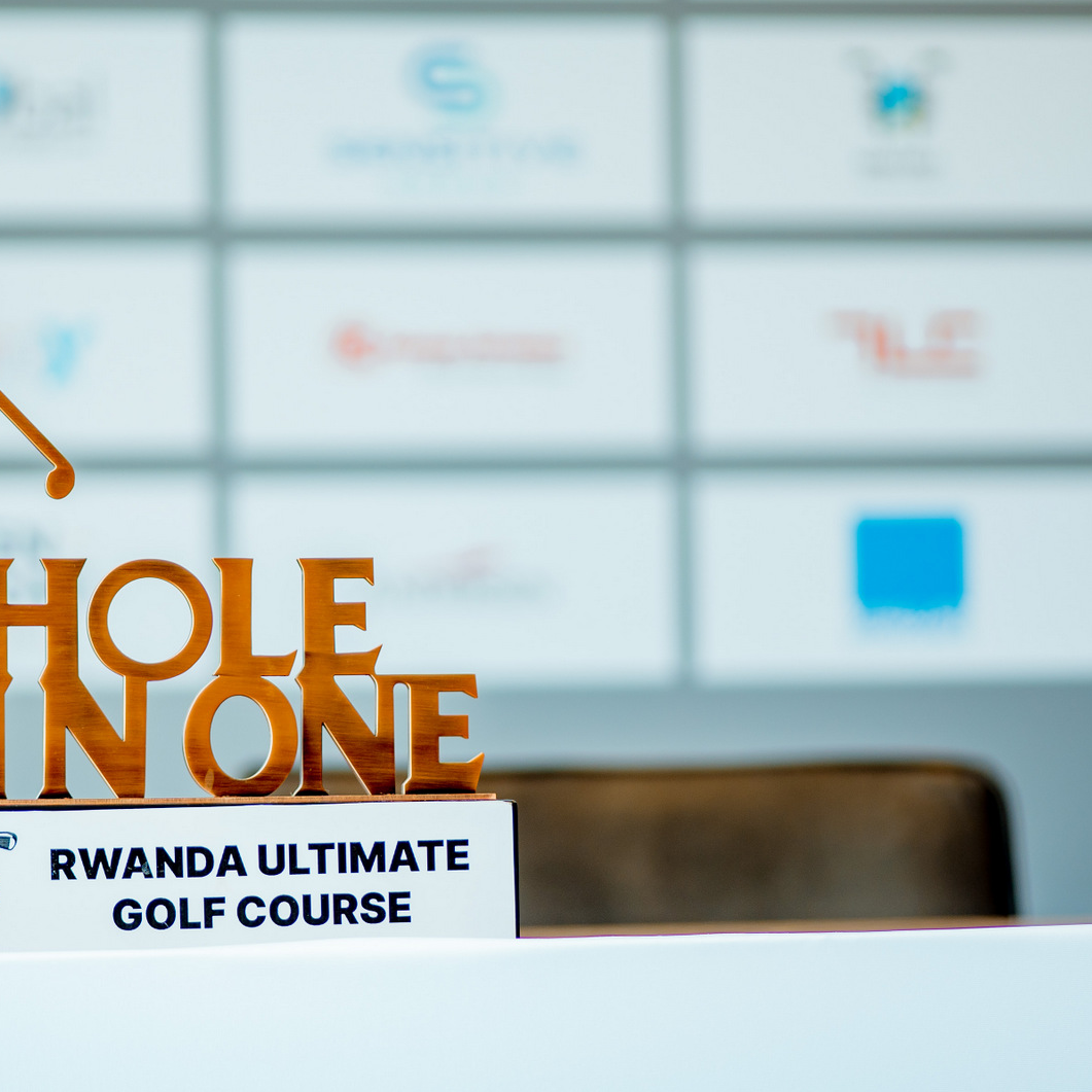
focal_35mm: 169
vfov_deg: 10.3
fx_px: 6032
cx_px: 487
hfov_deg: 10.3
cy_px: 548
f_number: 2
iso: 100
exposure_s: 1/160
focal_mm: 85
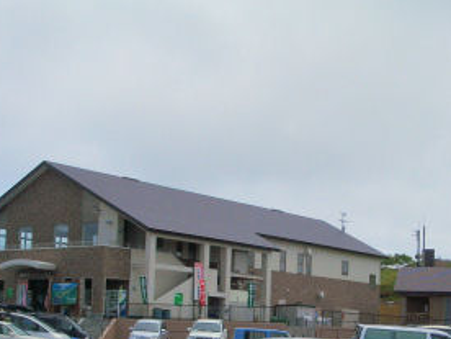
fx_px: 977
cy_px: 230
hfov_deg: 25.9
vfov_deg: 19.6
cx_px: 268
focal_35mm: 75
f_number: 5
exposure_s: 1/2000
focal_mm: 8.2
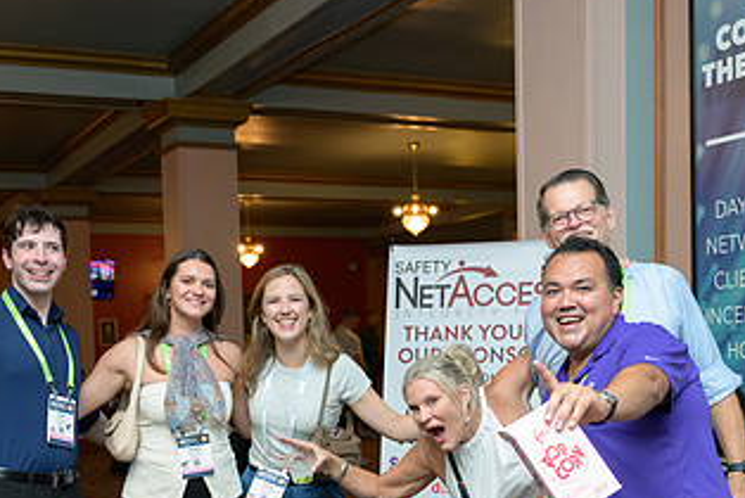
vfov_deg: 23.2
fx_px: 1181
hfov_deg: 35.0
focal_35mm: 57
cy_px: 442
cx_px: 365
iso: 2000
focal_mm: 30.5
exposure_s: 1/200
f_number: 2.8
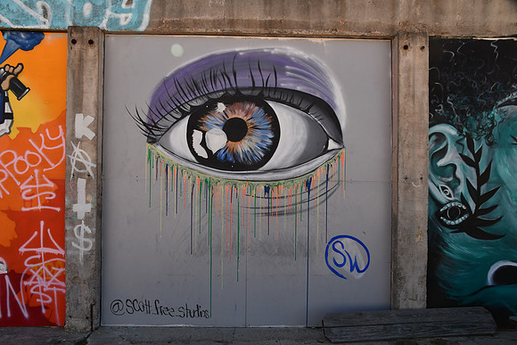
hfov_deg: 61.9
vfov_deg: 43.6
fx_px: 431
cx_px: 258
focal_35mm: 30
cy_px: 172
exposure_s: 1/400
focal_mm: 20
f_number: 13
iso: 400
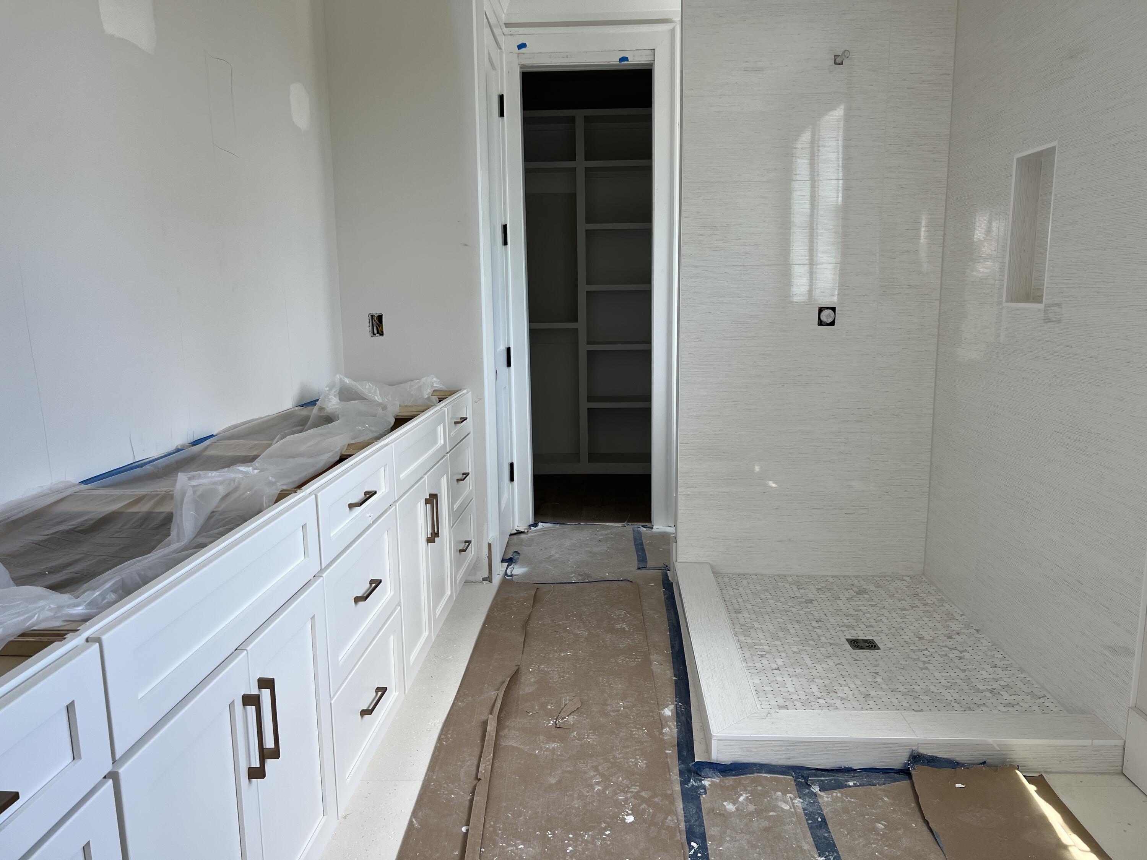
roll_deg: +1.5
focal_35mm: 26
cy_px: 430
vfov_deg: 53.1
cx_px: 574
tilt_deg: -9.1
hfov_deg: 67.3
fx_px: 862
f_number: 1.5
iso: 32
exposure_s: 1/151
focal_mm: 5.7
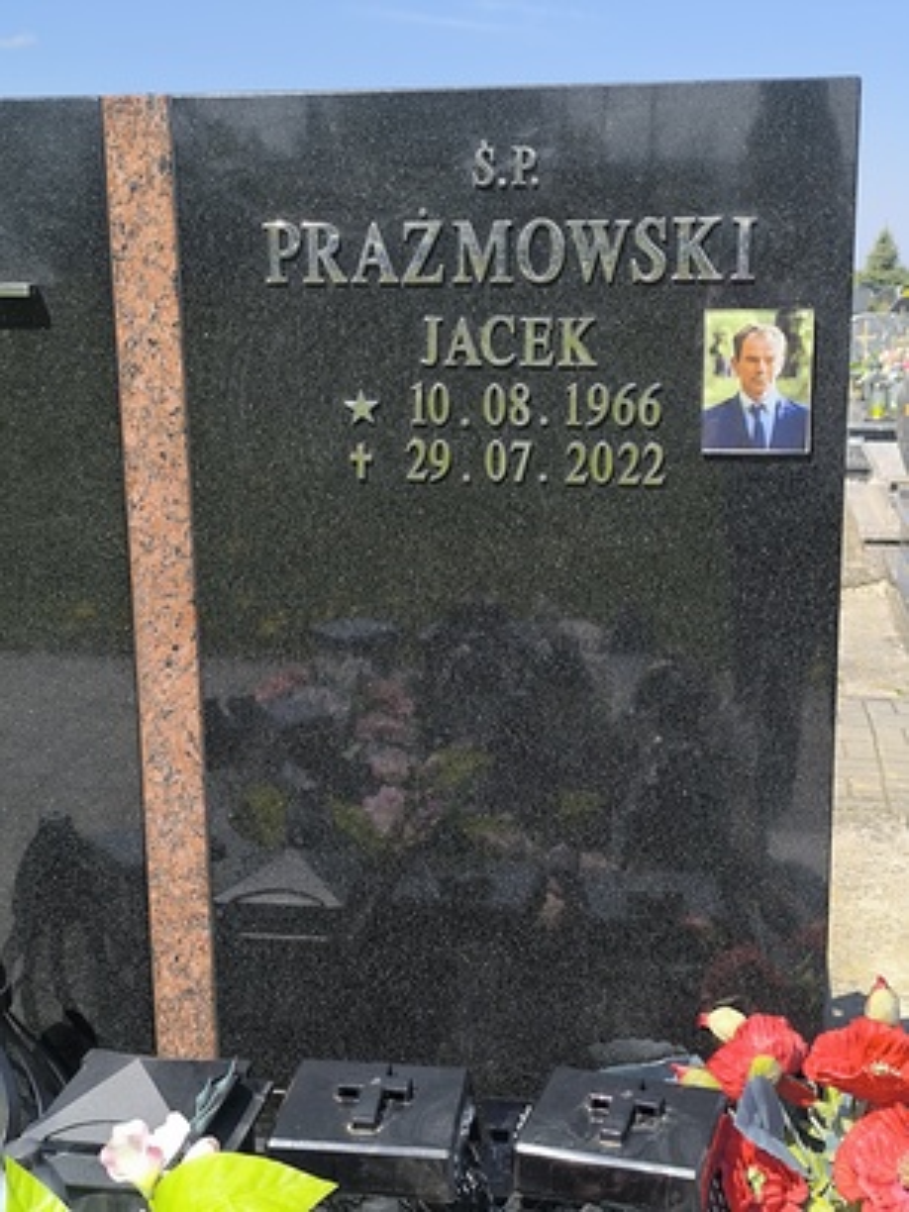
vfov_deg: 41.2
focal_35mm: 46
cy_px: 606
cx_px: 454
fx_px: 1611
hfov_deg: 31.5
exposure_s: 1/559
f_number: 1.65
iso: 50
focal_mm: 6.14
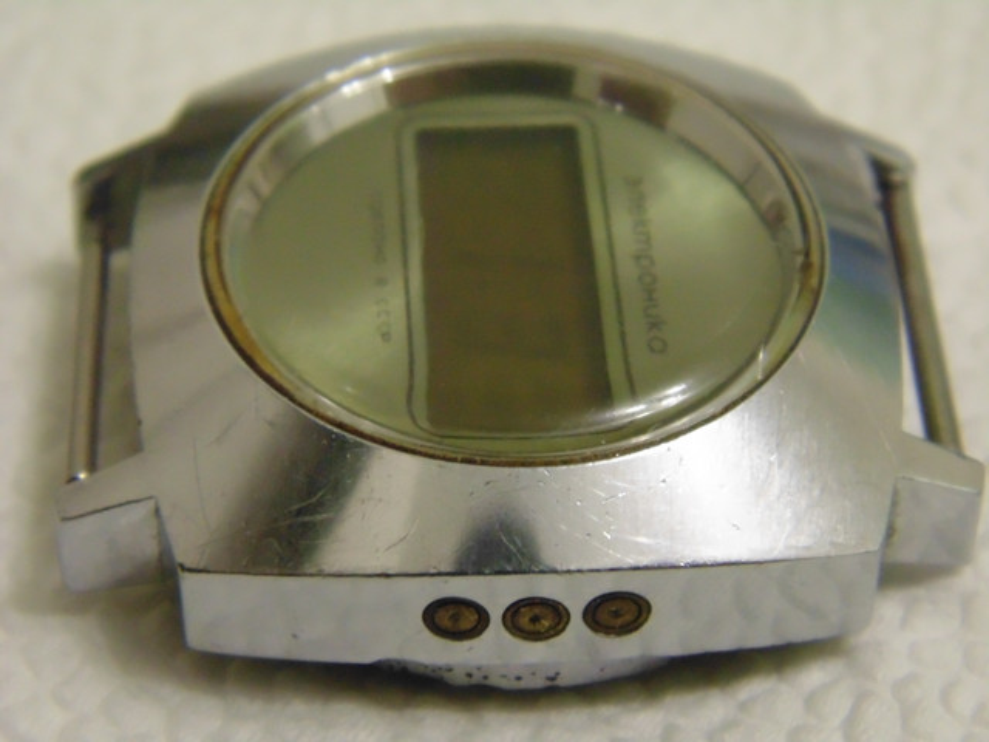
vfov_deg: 14.0
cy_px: 371
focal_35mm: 106
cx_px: 494
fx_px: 3028
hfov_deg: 18.5
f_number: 4.5
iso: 800
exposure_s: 1/20
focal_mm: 19
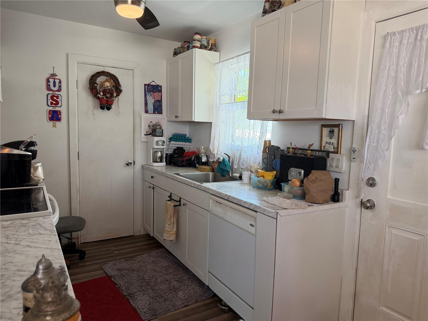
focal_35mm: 24
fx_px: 297
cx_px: 214
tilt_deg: -5.7
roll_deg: -1.7
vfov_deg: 56.8
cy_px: 160
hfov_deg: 71.6
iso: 200
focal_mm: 6.76
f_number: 1.78
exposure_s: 1/157
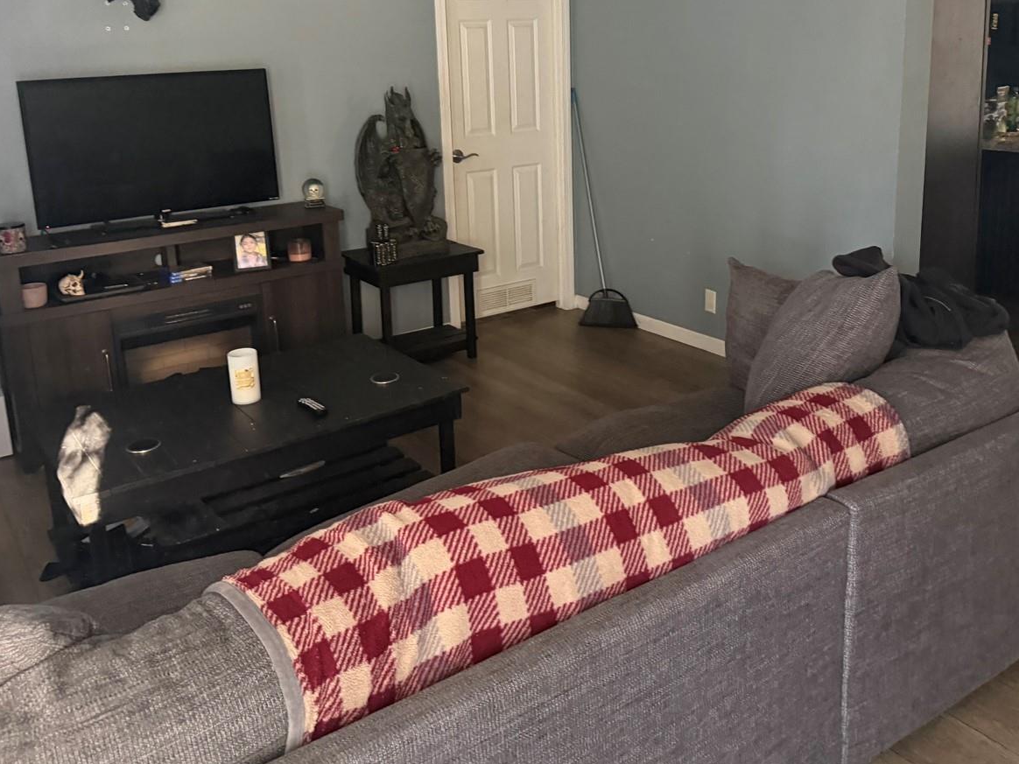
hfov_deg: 55.3
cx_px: 529
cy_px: 244
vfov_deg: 42.3
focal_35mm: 33
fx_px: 971
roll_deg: +3.4
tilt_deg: -10.7
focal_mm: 6.76
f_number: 1.78
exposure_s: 1/35
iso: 1000
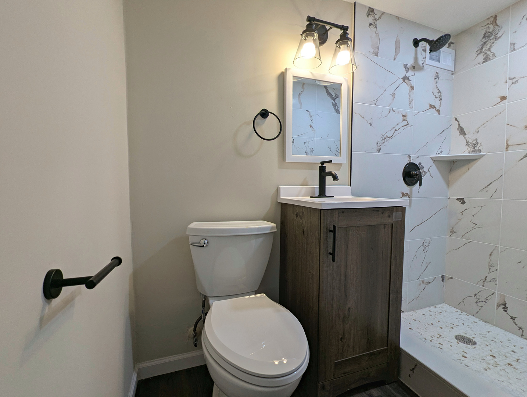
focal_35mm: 16
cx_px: 264
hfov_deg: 94.4
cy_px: 198
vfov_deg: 78.3
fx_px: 244
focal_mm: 2.35
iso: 81
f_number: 2.2
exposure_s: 1/120
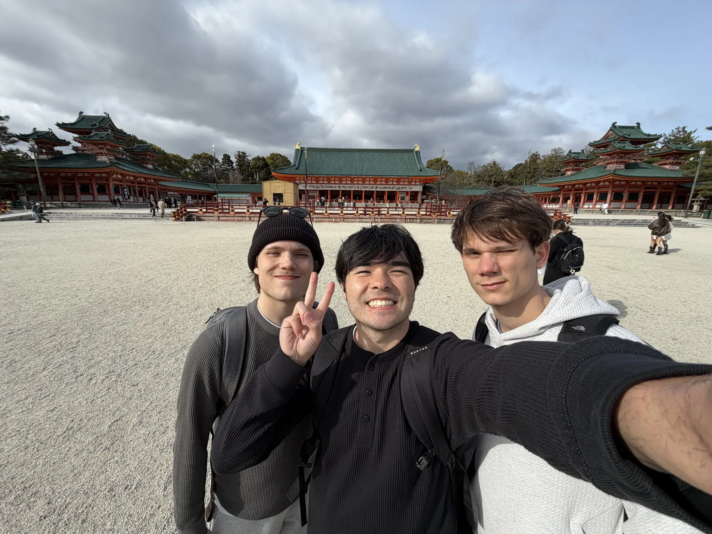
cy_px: 267
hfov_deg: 102.1
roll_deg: -0.2
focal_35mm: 14
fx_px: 288
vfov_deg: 85.7
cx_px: 356
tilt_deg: -12.3
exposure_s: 1/770
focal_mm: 2.22
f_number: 2.2
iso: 25
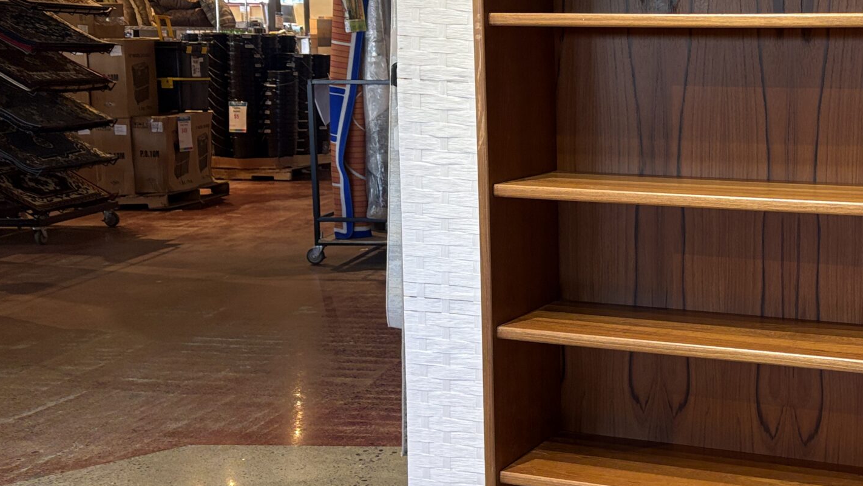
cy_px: 184
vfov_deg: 23.4
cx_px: 745
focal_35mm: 51
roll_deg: -0.6
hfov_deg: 38.3
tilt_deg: -6.2
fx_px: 1167
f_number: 1.6
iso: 125
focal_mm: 5.96
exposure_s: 1/120
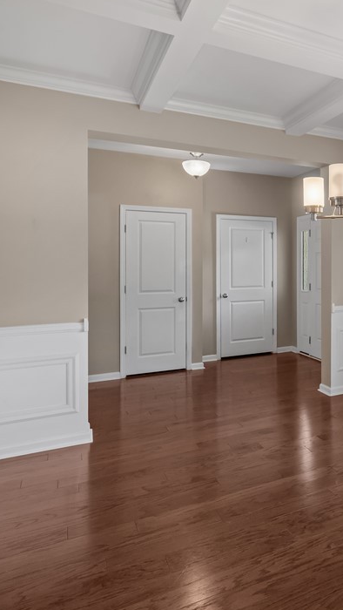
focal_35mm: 26
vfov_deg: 71.9
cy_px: 308
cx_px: 353
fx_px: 420
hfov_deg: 38.6
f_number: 6.3
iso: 1600
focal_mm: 16
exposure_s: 1/30
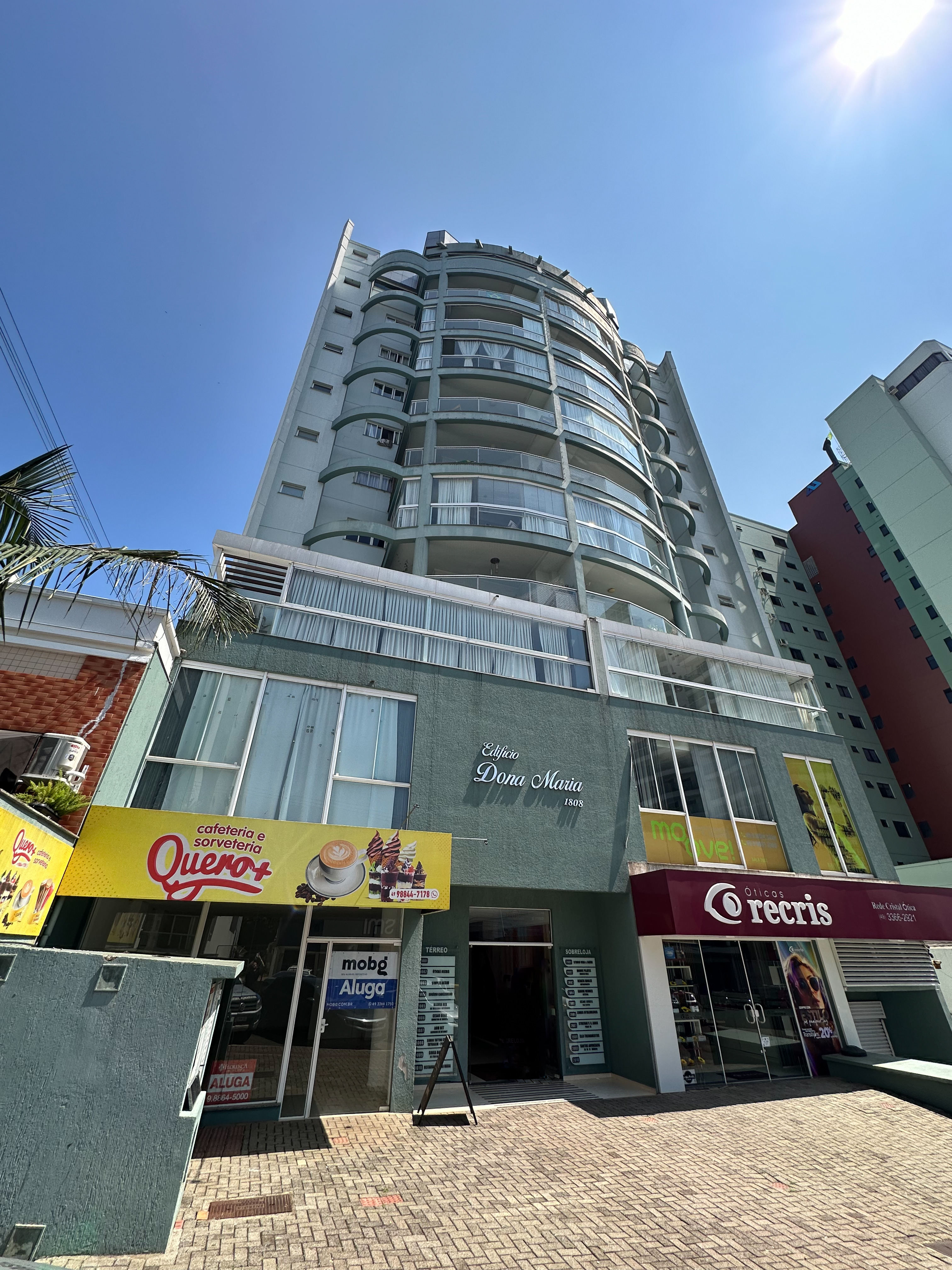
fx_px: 513
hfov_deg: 85.7
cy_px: 635
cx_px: 476
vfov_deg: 102.1
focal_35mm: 14
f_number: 2.2
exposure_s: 1/1114
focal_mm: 2.22
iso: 40
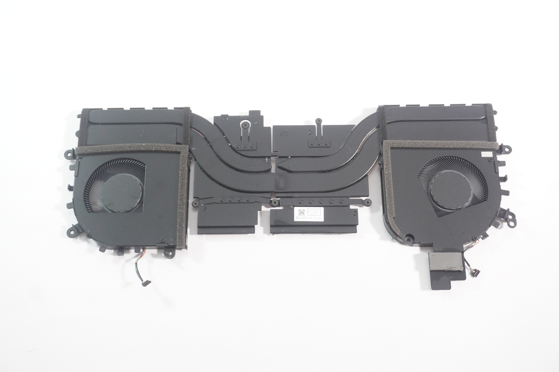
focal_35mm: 44
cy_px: 186
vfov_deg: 30.8
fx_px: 675
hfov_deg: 45.0
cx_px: 280
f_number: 5.6
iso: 1250
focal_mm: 29
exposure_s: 1/30
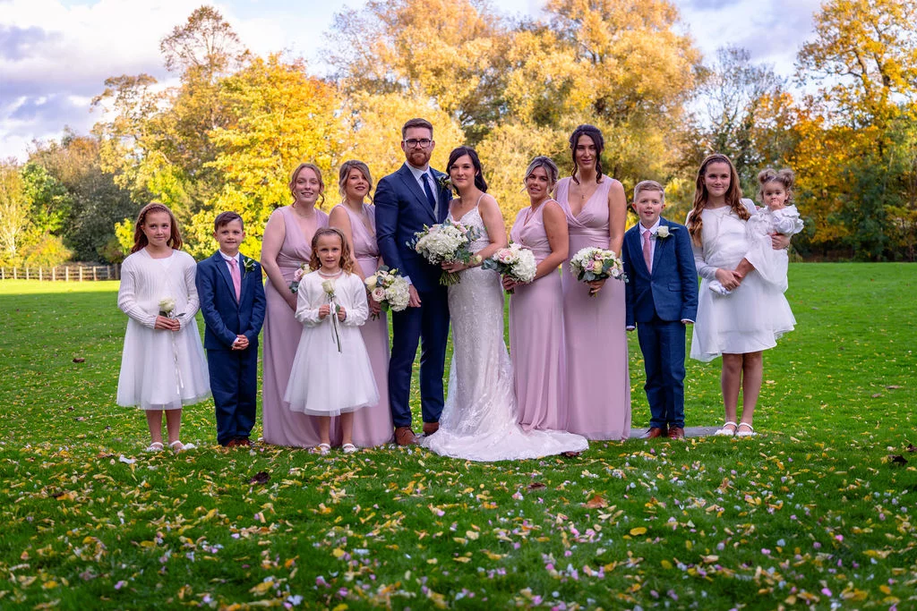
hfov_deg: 48.5
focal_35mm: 40
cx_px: 458
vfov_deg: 33.4
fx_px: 1019
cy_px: 306
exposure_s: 1/250
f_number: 2.8
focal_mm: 40
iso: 100
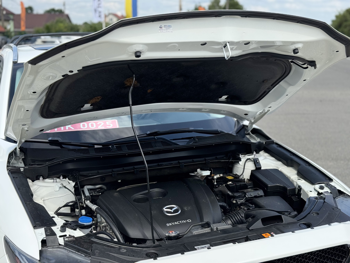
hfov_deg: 39.7
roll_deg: -2.0
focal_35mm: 48
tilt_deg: -10.1
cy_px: 132
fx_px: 485
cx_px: 175
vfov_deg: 30.3
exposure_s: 1/1923
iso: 64
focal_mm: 6.76
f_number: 1.78
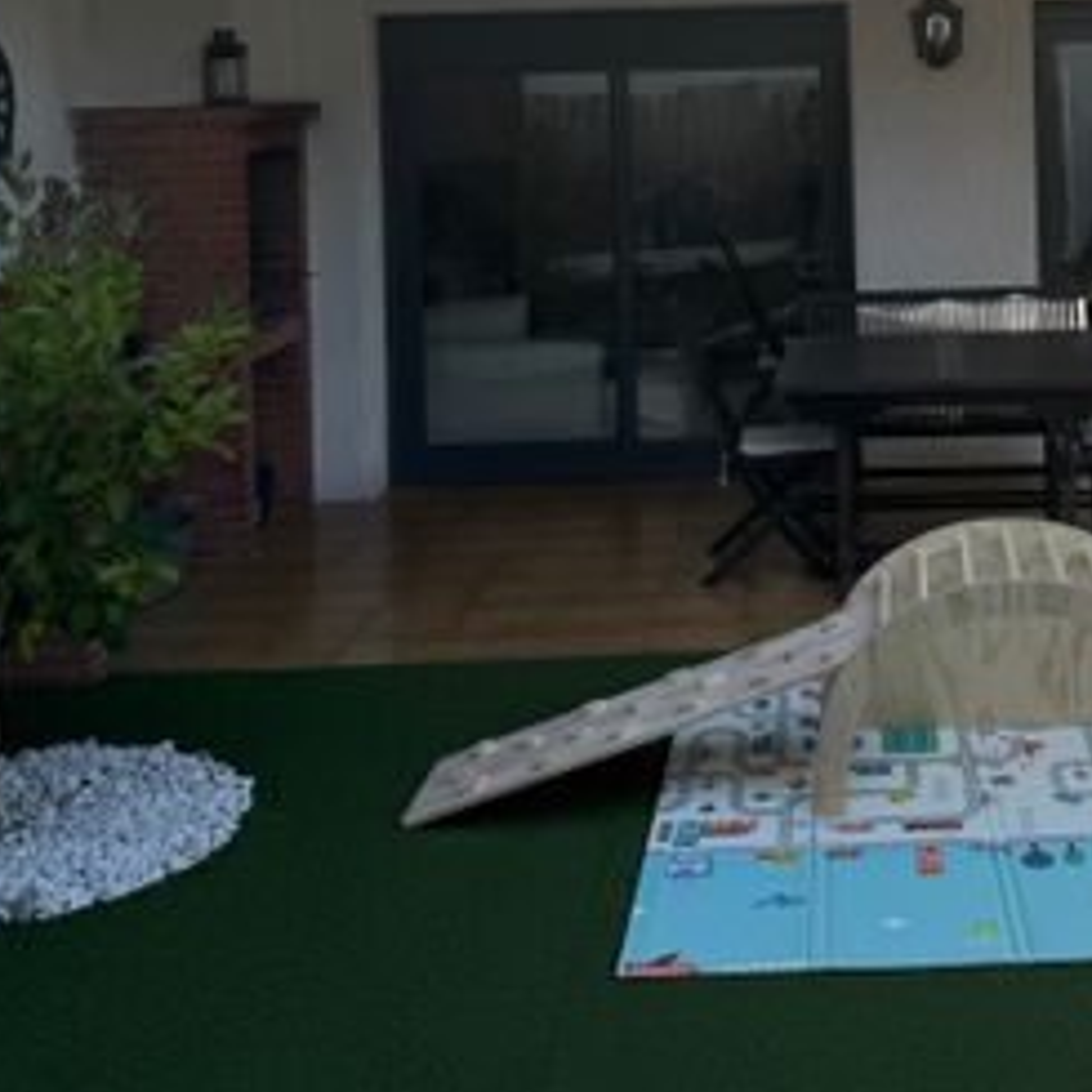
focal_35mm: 52
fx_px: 1856
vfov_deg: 31.2
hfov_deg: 32.1
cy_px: 98
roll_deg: +1.5
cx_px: 838
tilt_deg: -0.8
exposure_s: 1/3247
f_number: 1.78
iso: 80
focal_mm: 6.86
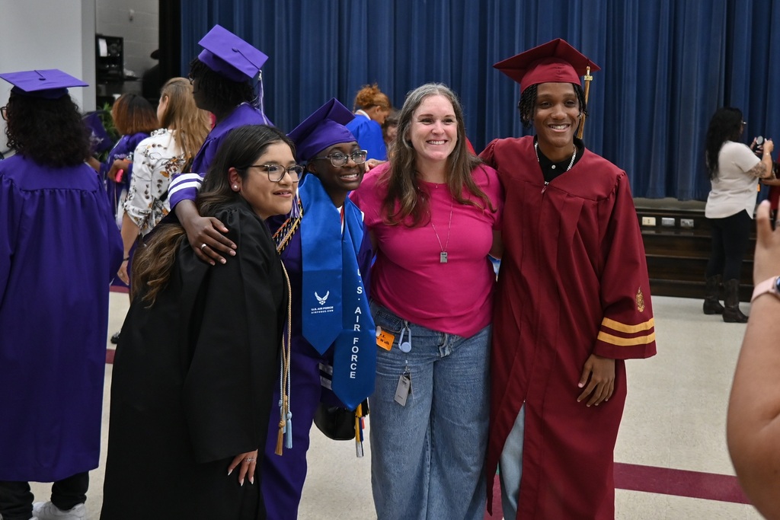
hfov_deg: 77.3
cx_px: 390
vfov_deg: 56.2
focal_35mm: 22
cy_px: 260
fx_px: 488
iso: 400
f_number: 1.7
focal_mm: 15
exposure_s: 1/161
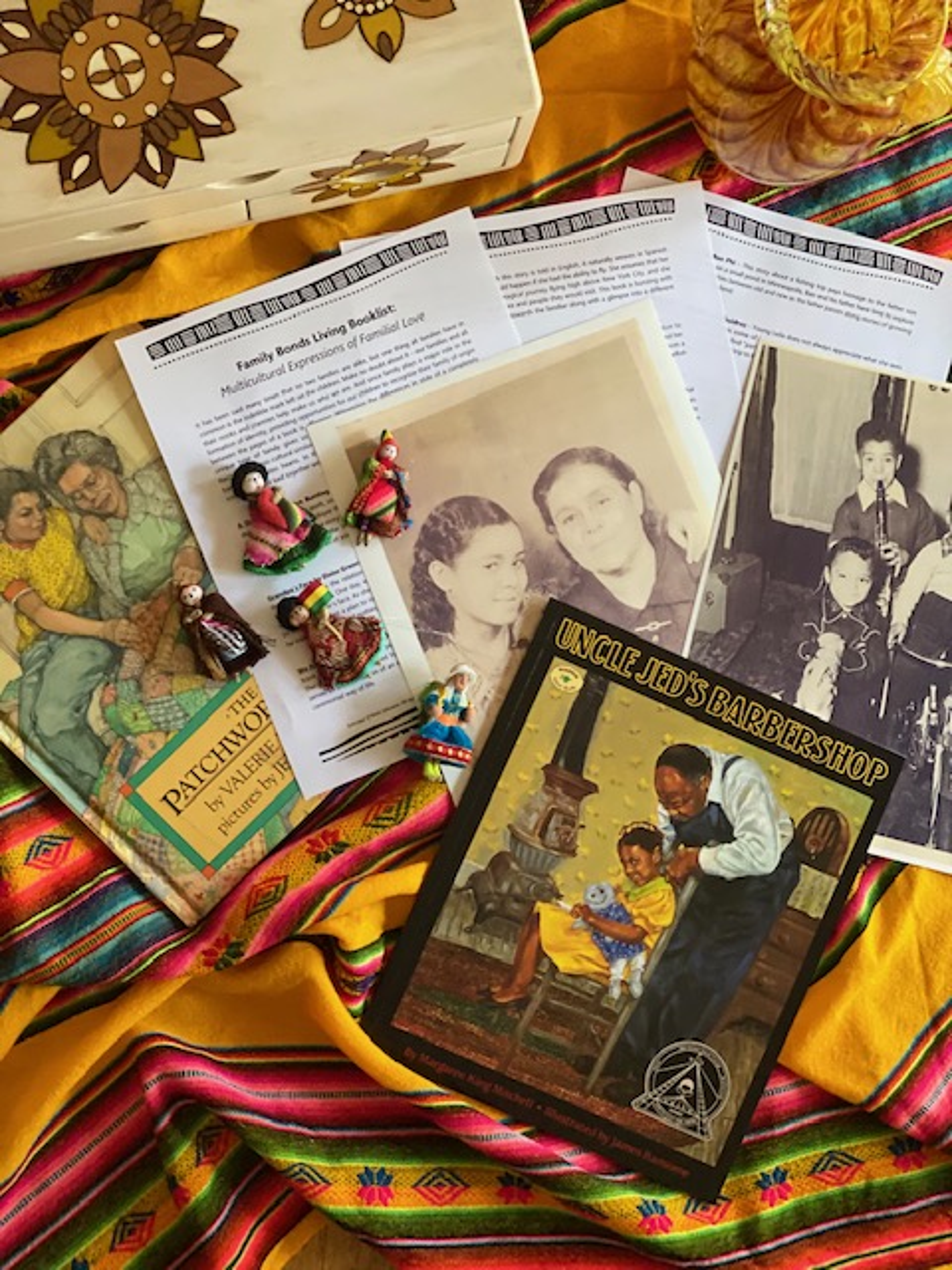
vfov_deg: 36.8
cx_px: 476
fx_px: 1907
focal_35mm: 52
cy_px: 635
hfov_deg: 28.0
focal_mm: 6
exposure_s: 1/38
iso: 400
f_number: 2
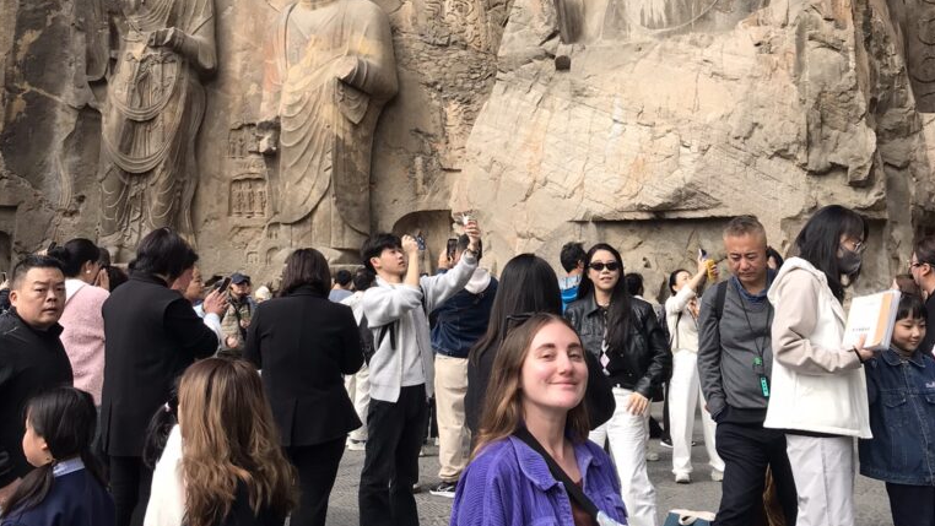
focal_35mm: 41
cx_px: 468
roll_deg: -0.3
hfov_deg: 49.4
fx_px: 1017
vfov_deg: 28.7
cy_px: 152
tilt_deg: +11.4
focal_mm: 3.99
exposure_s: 1/709
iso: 20
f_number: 1.8
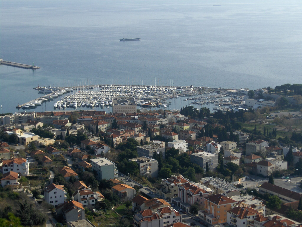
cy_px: 114
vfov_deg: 18.5
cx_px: 151
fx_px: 699
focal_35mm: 80
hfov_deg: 24.4
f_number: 5.7
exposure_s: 1/459
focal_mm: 17
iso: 100
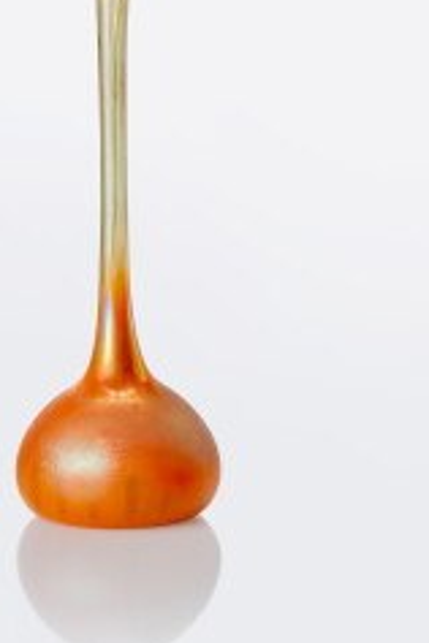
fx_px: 2699
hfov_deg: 9.1
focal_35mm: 151
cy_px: 145
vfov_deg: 13.5
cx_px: 118
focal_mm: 85
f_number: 16
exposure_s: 2
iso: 100
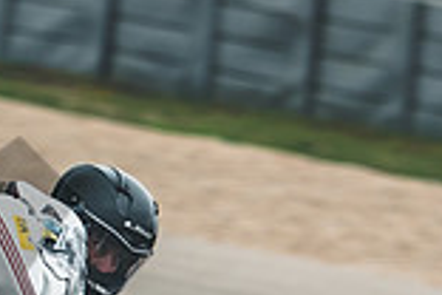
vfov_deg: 0.9
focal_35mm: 1463
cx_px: -188
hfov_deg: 1.4
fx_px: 17961
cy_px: 414
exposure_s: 1/320
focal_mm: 200
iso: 160
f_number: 4
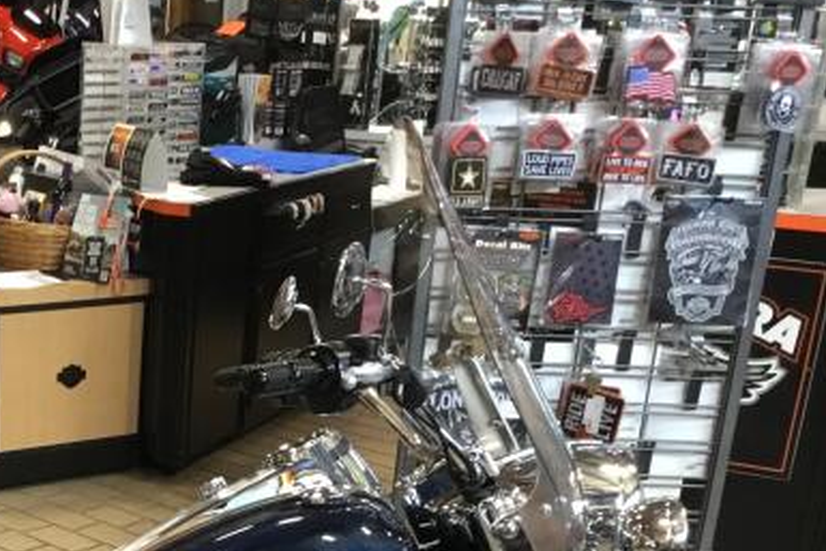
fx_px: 1538
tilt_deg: -20.8
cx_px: 73
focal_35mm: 67
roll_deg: -3.0
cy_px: 613
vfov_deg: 19.4
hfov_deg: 28.8
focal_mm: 3.3
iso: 125
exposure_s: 1/30
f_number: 2.4
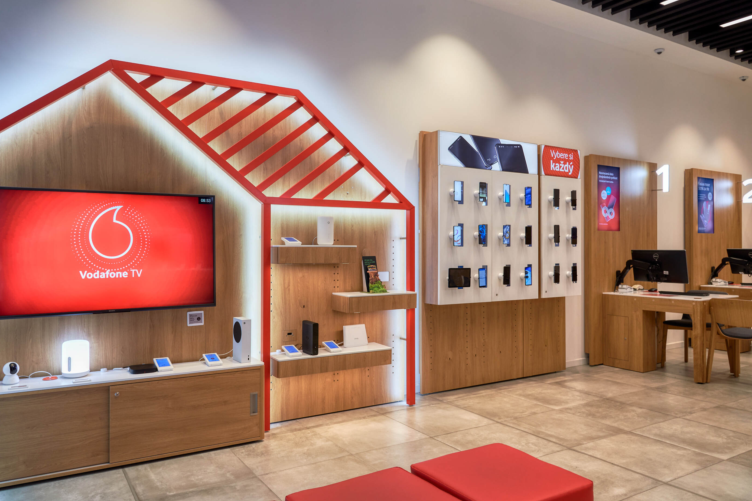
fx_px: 543
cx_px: 358
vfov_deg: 49.5
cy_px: 241
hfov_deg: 69.4
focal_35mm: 26
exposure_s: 1/30
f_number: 6.3
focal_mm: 24
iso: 220
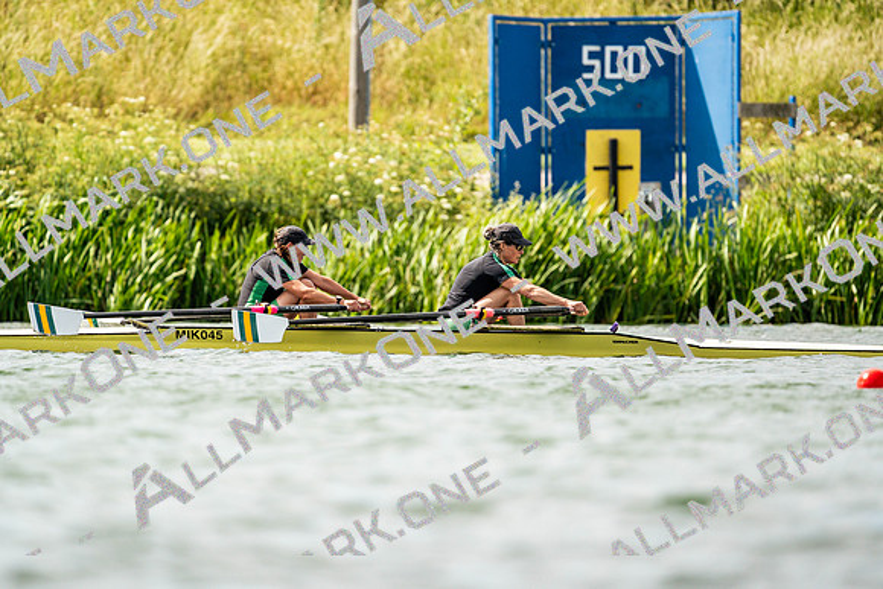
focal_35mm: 600
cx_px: 442
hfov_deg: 3.4
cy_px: 294
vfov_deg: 2.3
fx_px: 14719
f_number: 6.3
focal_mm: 600
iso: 400
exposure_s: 1/2000
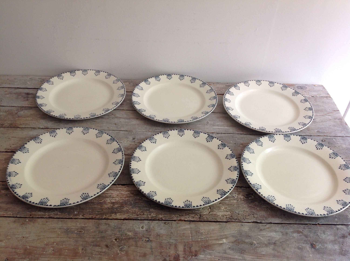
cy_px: 130
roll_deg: -3.0
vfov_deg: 40.6
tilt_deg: -39.9
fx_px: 353
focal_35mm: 35
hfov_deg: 52.7
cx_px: 175
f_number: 2.4
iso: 64
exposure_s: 1/15
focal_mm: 4.28
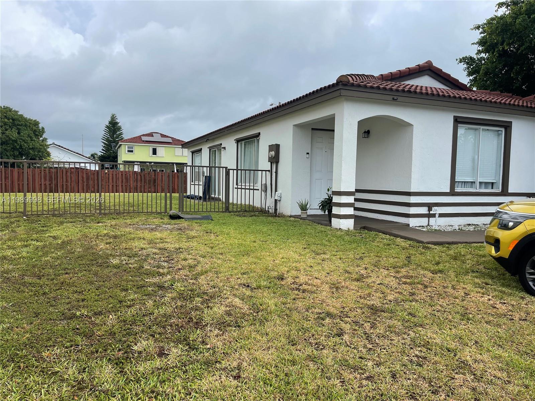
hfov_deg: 69.4
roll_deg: -1.5
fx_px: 386
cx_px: 268
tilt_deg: -2.9
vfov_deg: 54.9
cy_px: 200
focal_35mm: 25
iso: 32
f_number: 1.6
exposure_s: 1/1439
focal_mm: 5.1
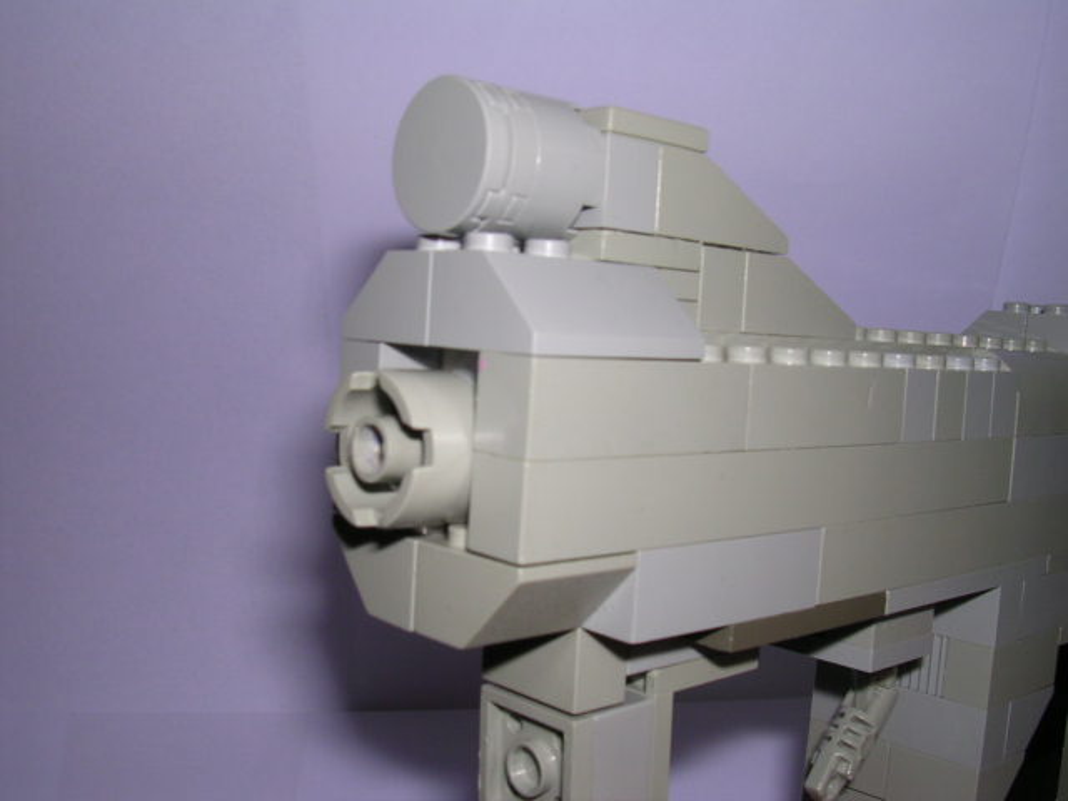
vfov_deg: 37.7
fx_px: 1172
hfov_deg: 49.0
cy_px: 400
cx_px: 534
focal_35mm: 38
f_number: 5.6
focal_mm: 5.8
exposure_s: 1/60.1
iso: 100
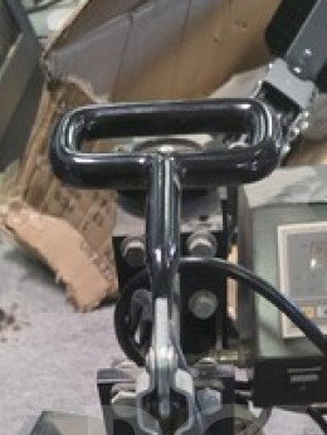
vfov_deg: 30.8
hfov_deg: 27.0
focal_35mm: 54
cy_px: 505
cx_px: 195
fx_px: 679
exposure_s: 1/120
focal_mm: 6.3
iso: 1250
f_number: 1.7
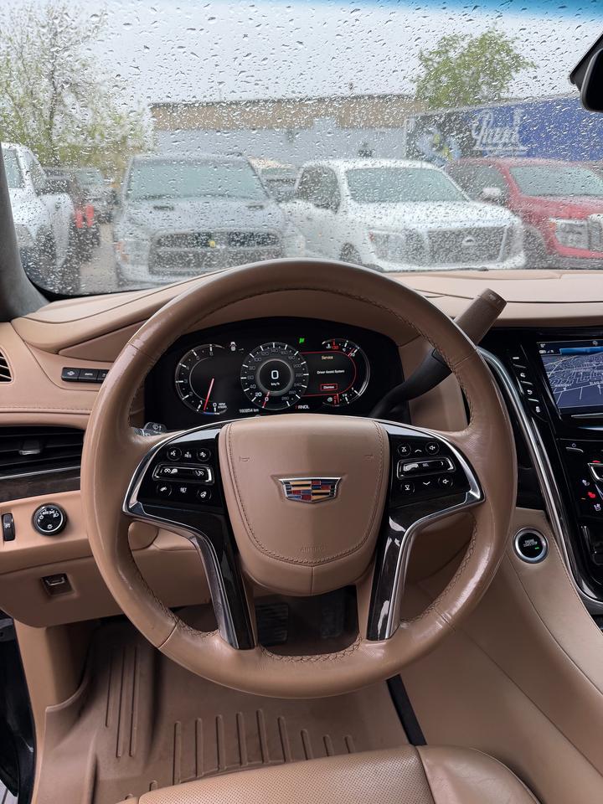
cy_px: 402
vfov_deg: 71.6
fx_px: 557
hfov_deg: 56.8
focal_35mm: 24
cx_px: 302
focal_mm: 6.76
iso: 80
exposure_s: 1/355
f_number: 1.78
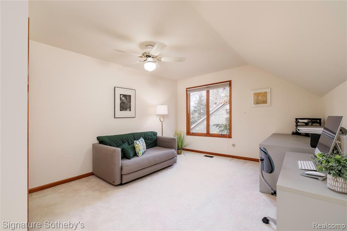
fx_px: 145
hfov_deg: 100.4
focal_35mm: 15
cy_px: 116
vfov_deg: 77.3
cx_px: 174
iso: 640
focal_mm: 10
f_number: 6.4
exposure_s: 1/125
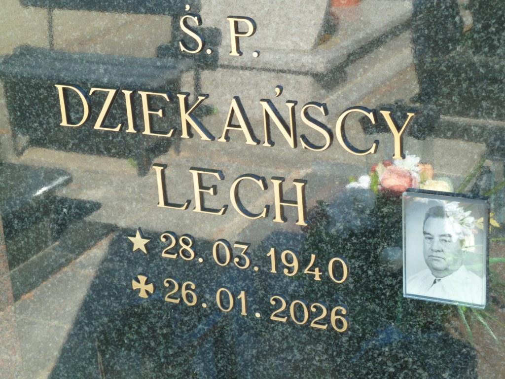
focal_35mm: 78
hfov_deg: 25.0
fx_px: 1138
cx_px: 252
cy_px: 190
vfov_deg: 18.9
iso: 100
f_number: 4.2
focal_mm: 12.8
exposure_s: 1/40
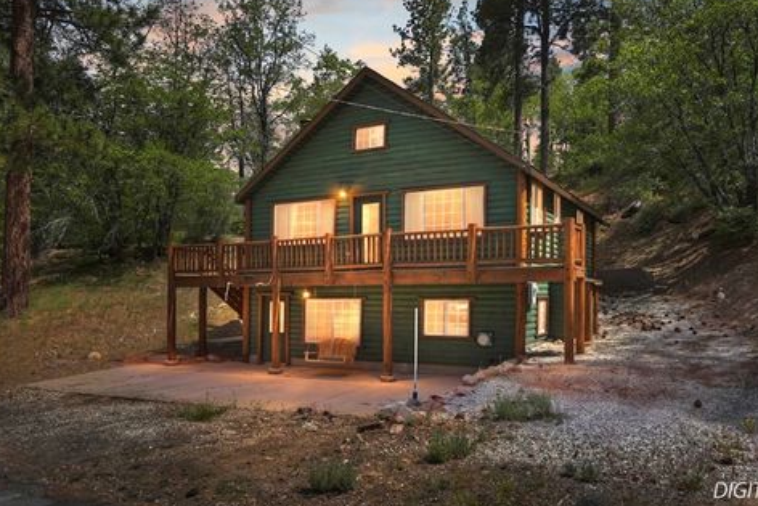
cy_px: 189
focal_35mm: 24
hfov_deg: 74.2
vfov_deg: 53.2
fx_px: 499
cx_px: 419
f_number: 8
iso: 100
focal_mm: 17.5
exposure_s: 1/640
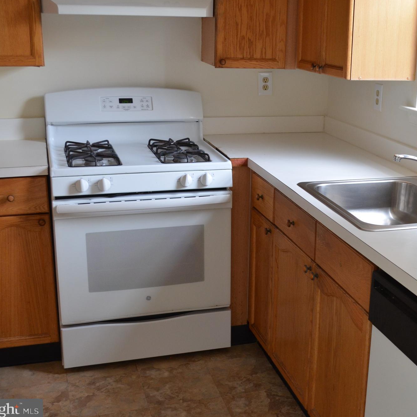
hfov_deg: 32.9
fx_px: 695
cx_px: 295
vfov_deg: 33.4
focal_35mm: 51
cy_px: 208
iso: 800
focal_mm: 26
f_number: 4.2
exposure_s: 1/60
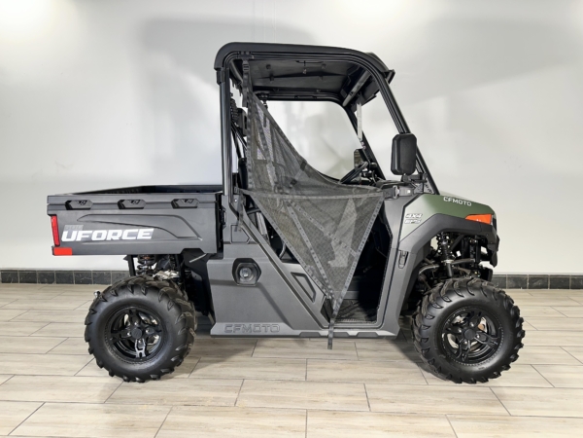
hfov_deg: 71.6
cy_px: 219
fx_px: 404
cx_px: 292
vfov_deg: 56.8
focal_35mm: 24
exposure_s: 1/100
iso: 64
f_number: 1.78
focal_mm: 6.86
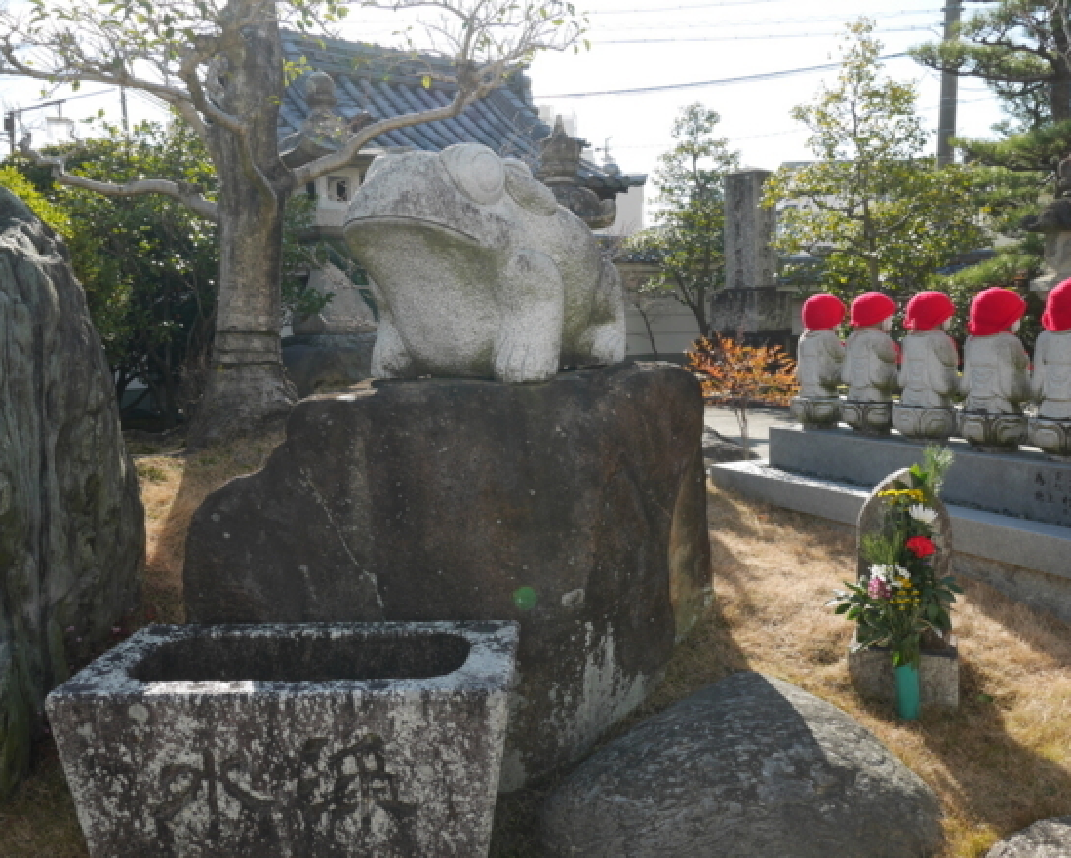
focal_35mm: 32
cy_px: 422
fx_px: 1015
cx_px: 501
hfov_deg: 55.6
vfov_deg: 45.8
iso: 200
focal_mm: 15
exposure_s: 1/250
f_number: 6.3
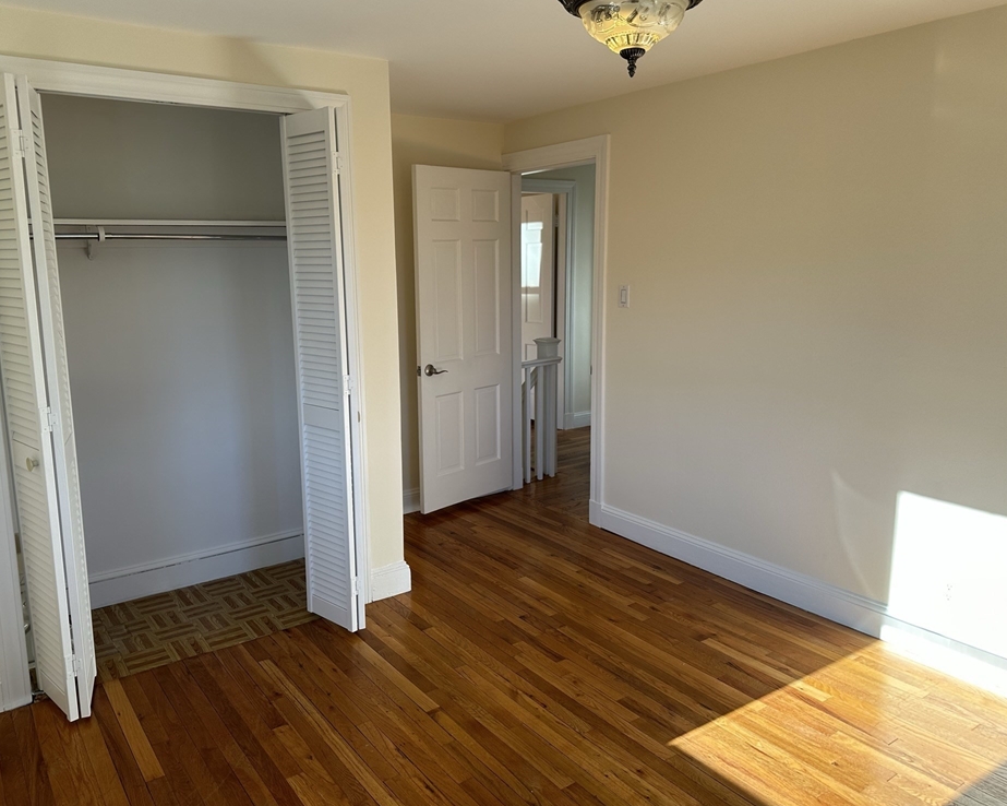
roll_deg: +0.7
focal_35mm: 26
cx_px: 454
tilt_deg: -10.2
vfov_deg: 54.9
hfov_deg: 65.9
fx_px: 775
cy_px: 395
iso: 80
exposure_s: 1/266
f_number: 1.78
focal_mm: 6.86
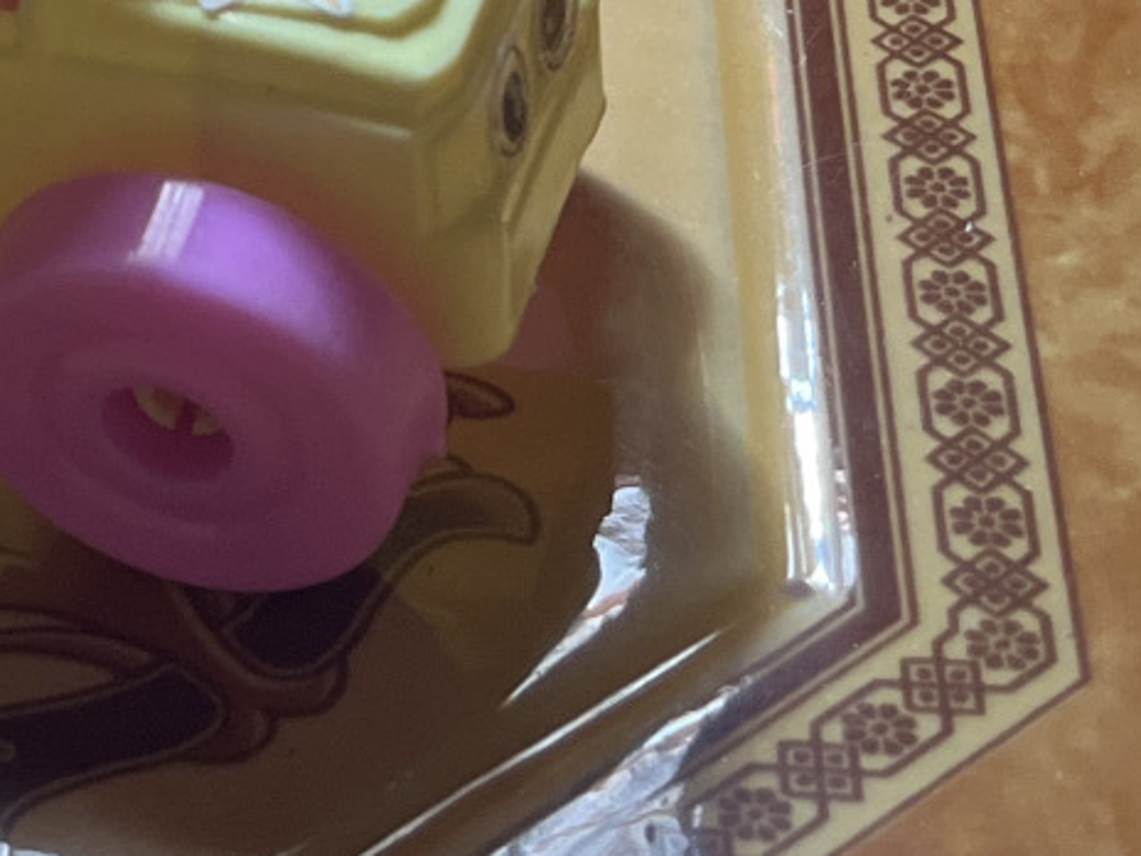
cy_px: -160
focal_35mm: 112
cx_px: -991
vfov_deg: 12.9
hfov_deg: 15.0
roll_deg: +16.3
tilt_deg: -32.8
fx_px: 3692
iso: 160
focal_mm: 5.1
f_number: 1.6
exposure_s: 1/60
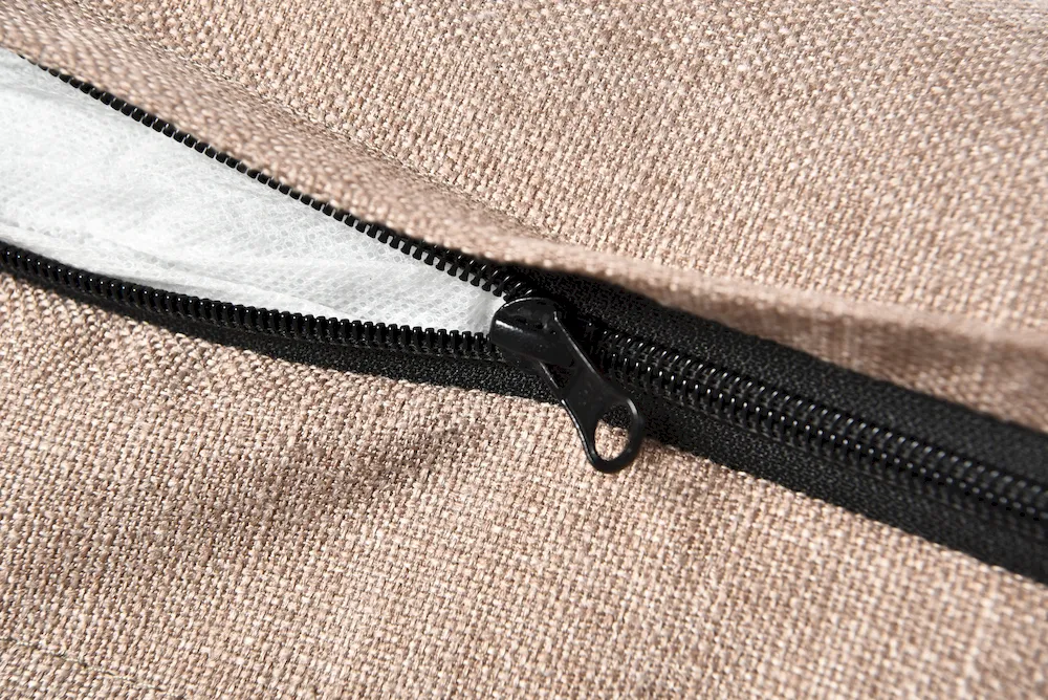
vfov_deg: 19.5
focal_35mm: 70
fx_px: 2039
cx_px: 524
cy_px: 350
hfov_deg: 28.8
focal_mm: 70
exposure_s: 1/125
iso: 320
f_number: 10
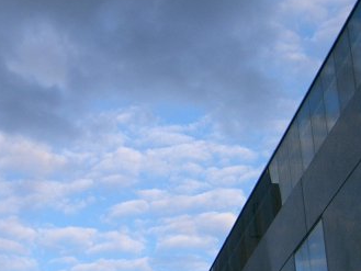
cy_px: 188
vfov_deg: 13.8
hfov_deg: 18.3
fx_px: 1116
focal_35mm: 107
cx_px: 100
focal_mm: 11.4
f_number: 3.3
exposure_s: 1/800
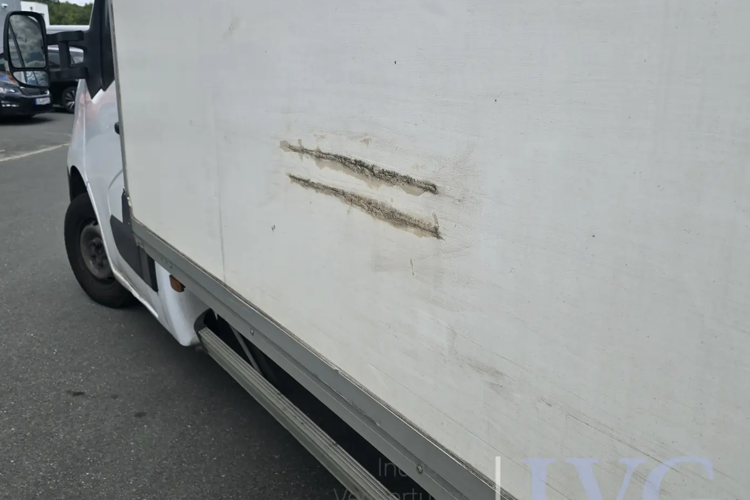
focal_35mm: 33
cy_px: 226
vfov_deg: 39.9
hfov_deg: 57.1
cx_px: 410
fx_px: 687
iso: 12
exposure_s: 1/701
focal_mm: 6.3
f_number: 1.7
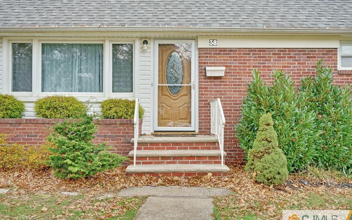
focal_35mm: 32
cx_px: 175
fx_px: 307
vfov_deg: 39.4
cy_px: 113
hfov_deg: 59.7
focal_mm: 31
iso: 100
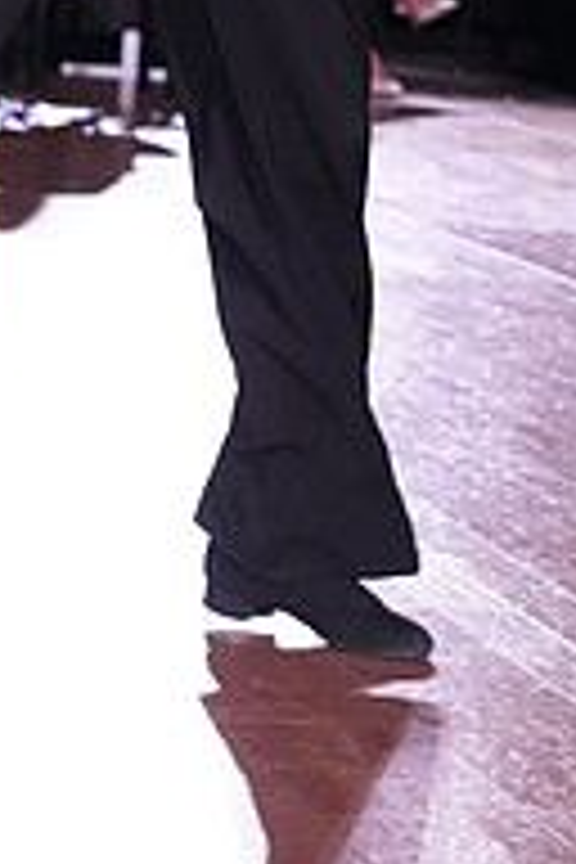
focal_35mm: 196
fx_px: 4704
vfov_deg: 10.3
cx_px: -259
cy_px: -261
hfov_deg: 6.9
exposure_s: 1/320
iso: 5000
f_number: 5
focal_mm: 65
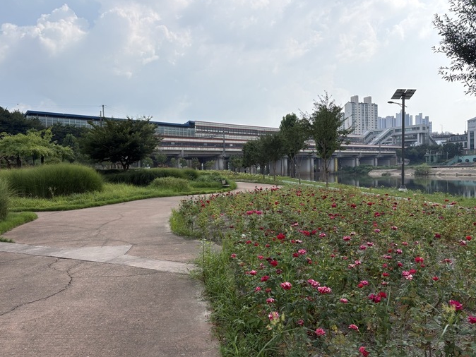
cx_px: 236
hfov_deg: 65.3
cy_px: 176
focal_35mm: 27
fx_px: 371
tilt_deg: -0.4
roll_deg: +1.9
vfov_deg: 51.4
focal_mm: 5.96
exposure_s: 1/3448
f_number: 1.6
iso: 50
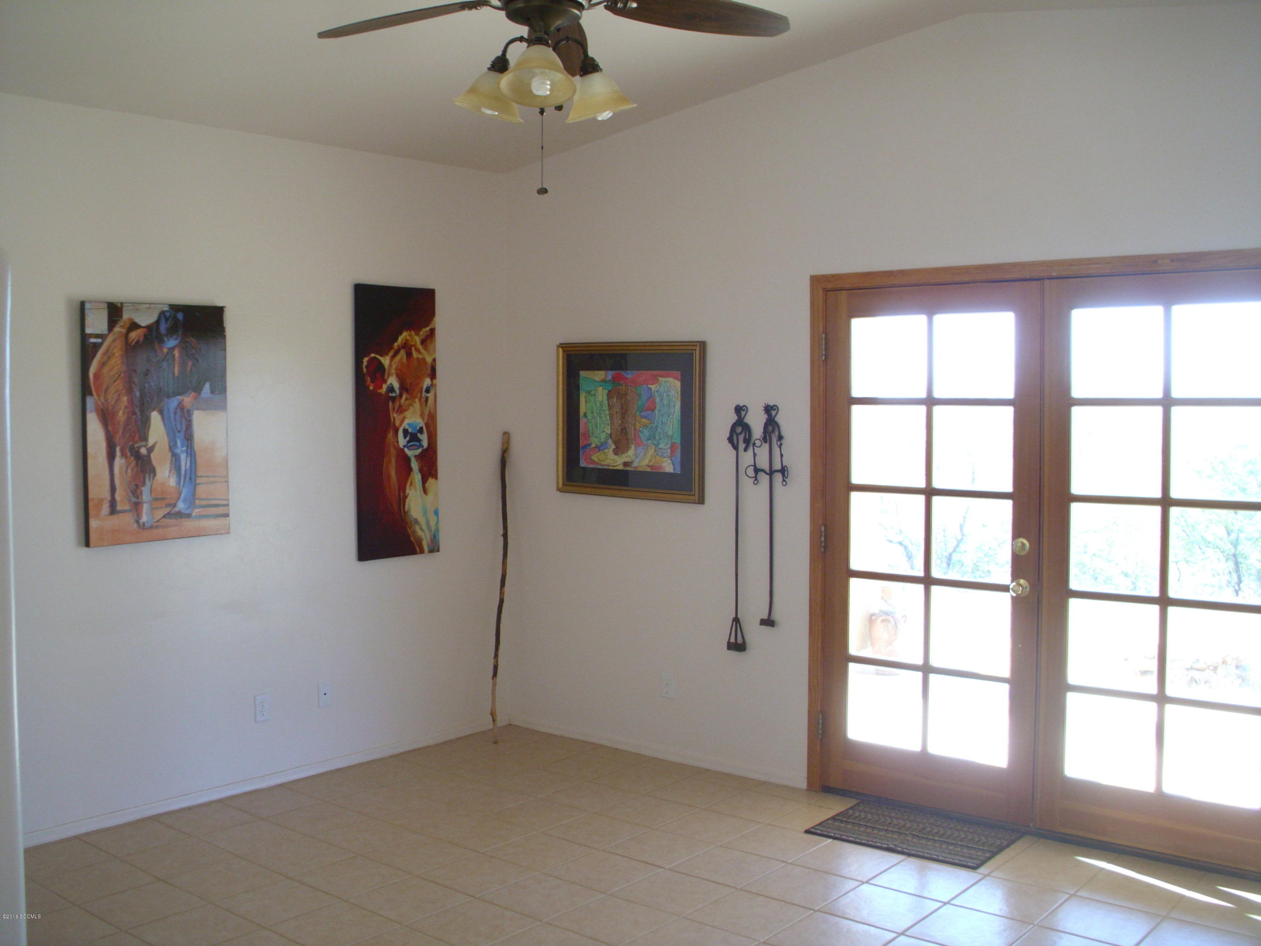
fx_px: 1384
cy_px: 473
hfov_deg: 49.0
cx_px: 630
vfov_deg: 37.7
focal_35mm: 38
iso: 200
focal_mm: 6.3
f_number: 2.9
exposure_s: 1/60
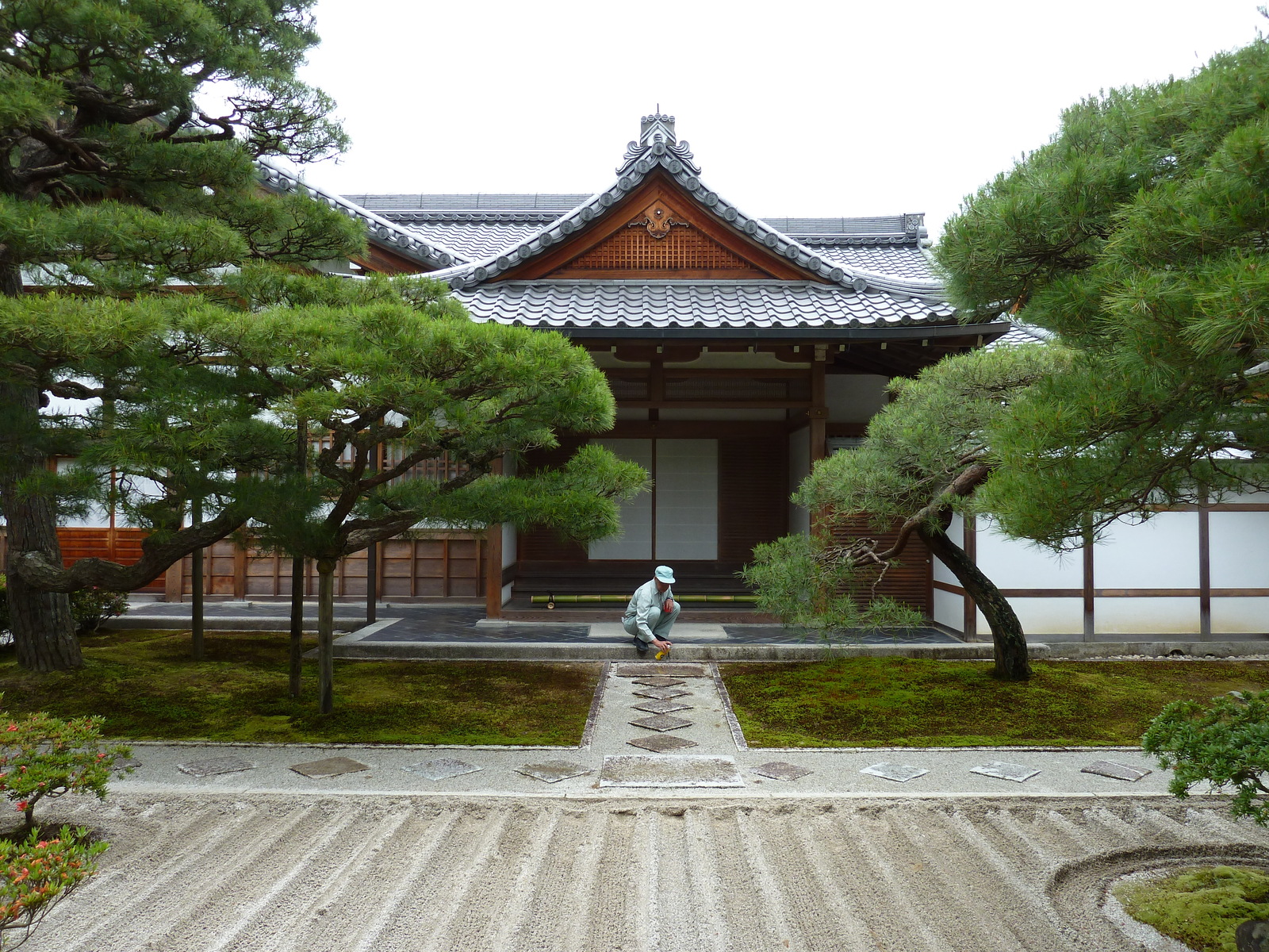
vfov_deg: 54.9
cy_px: 476
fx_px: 916
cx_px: 634
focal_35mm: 25
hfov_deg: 69.4
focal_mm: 4.1
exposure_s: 1/100
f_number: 3.5
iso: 80
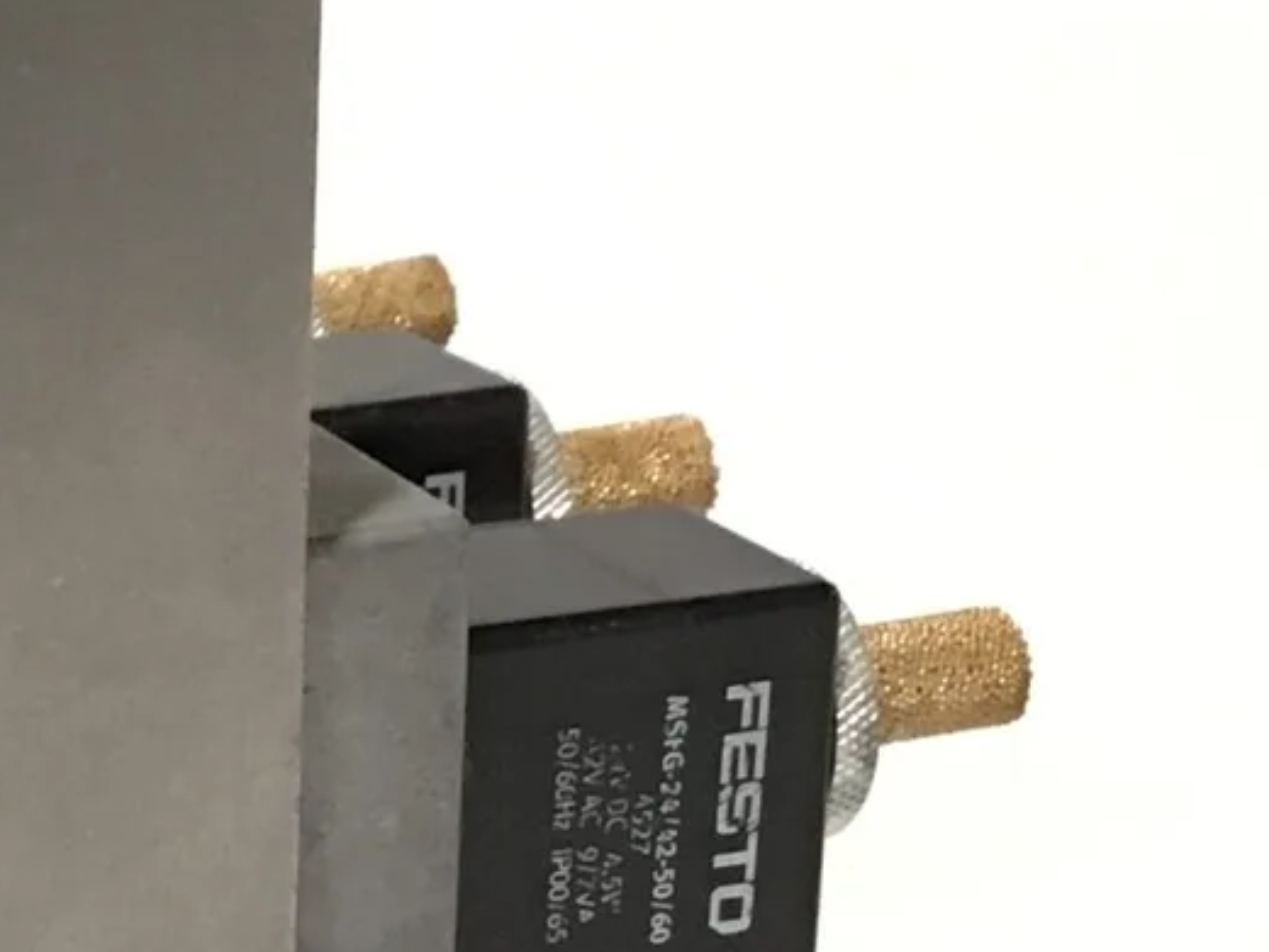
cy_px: 660
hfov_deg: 15.7
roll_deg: +0.8
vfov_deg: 12.4
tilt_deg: -20.5
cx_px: -402
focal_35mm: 119
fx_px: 4363
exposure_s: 1/17
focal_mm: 3.3
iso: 200
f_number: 2.4
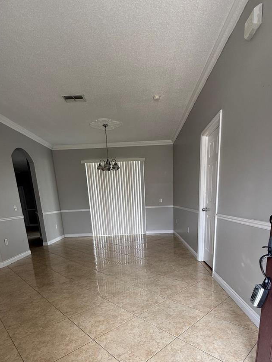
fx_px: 210
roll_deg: +3.8
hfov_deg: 65.9
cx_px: 142
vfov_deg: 77.5
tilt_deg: -14.4
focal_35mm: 20
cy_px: 257
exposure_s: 1/99
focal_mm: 2.22
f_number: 2.2
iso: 80
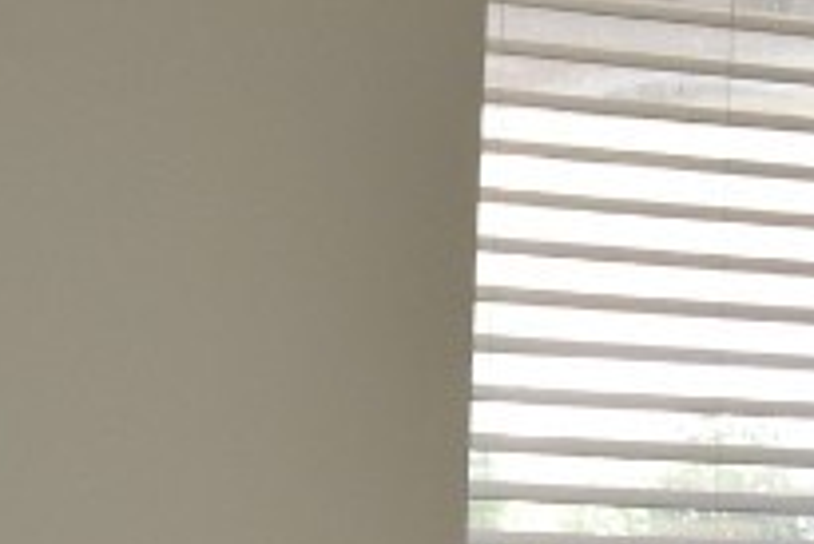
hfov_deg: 8.0
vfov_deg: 5.7
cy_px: 1108
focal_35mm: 236
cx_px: -1144
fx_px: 5340
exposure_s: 1/125
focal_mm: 28
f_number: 5.6
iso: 640
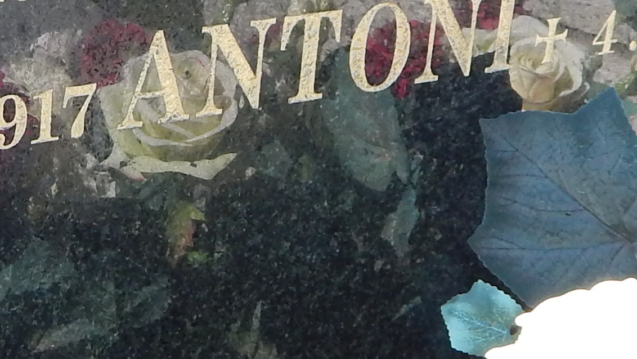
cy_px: 55
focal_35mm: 102
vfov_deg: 11.8
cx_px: 29
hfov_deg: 20.4
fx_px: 1723
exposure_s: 1/500
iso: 125
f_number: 3
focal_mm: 4
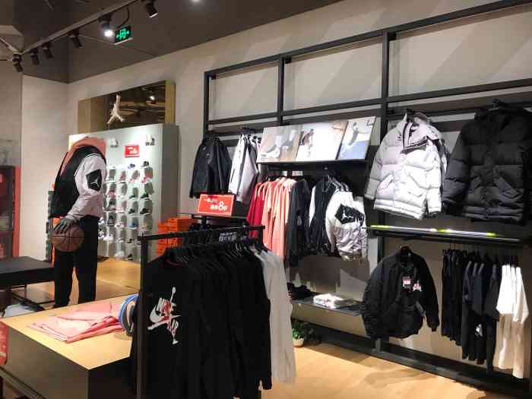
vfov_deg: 49.7
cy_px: 200
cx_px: 266
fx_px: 430
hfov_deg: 63.4
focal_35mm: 28
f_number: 1.8
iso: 32
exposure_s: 1/33
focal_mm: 3.99
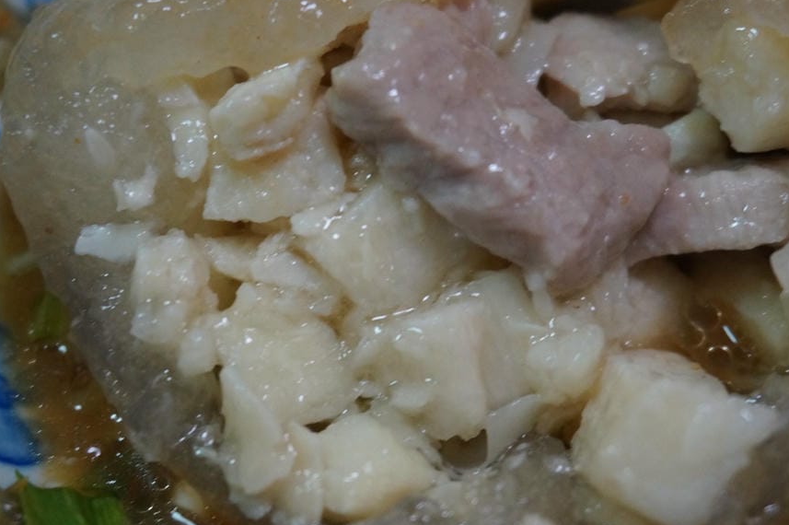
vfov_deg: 16.2
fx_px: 1840
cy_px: 216
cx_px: 462
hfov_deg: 24.2
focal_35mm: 84
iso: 1600
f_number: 5.6
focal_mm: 40
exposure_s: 1/80
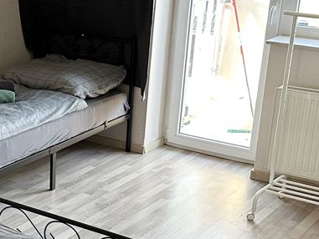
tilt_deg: -21.3
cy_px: 191
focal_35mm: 84
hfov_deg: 22.8
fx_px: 774
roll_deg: -0.8
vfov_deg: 17.4
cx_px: 42
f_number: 1.78
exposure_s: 1/118
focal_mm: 6.86
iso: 200
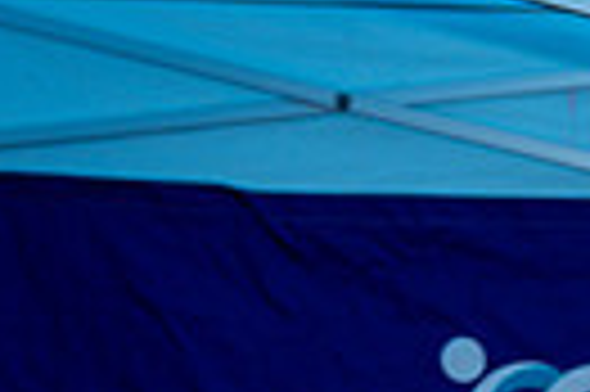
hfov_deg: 11.9
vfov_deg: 8.1
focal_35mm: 160
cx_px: 1036
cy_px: 827
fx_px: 2619
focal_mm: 36
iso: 100
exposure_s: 1/125
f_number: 4
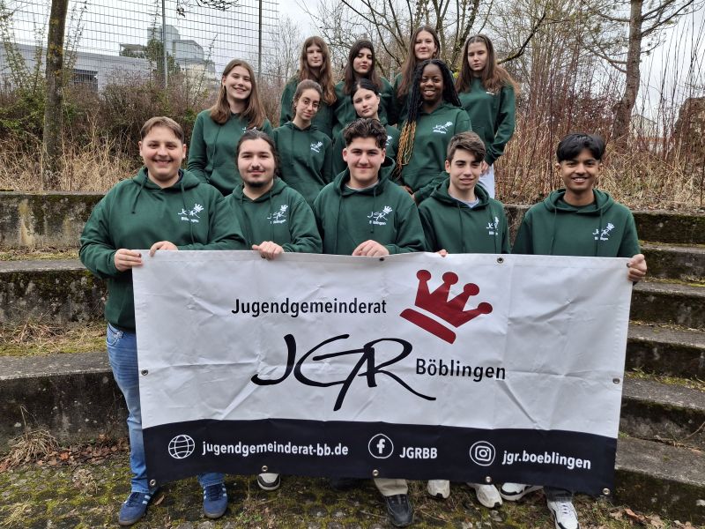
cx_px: 352
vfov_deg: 54.9
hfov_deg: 69.4
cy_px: 264
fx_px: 509
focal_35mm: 25
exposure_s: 1/285
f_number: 1.8
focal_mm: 4.69
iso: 32
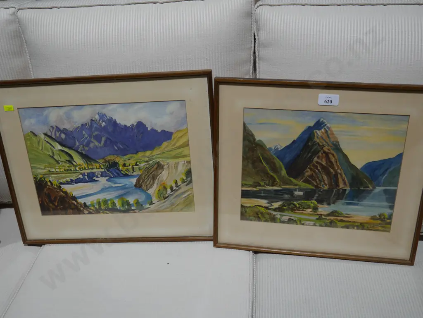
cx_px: 212
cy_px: 159
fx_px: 465
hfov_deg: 49.0
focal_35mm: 38
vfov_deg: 37.8
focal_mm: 19
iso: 200
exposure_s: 1/125
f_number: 4.1
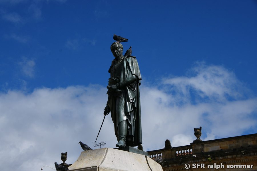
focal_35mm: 90
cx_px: 128
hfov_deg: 22.6
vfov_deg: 15.2
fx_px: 642
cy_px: 86
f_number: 13
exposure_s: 1/400
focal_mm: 60
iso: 200
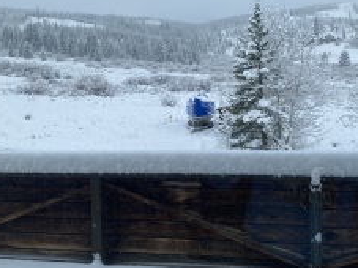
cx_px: 196
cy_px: 129
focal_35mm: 42
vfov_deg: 34.3
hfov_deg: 44.8
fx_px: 434
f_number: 1.8
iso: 32
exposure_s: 1/1043
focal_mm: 4.25
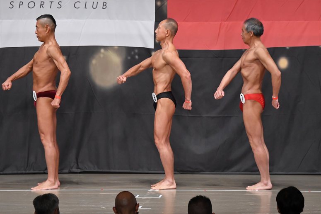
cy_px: 107
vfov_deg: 6.3
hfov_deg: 9.5
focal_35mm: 217
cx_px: 160
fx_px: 1934
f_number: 5.6
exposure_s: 1/400
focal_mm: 145
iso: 5000
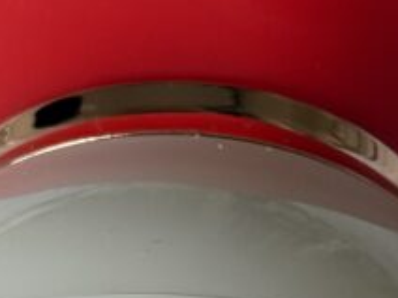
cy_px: 347
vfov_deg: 8.1
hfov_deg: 10.8
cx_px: 413
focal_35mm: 181
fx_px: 2081
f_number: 1.78
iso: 80
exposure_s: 1/121
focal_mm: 6.76
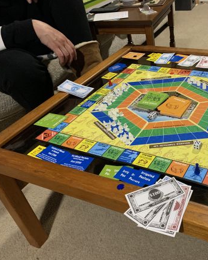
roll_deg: +6.1
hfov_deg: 40.5
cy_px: 130
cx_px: 166
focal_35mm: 35
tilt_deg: -35.7
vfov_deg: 51.5
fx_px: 269
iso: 250
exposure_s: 1/33
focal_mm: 4.25
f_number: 1.8
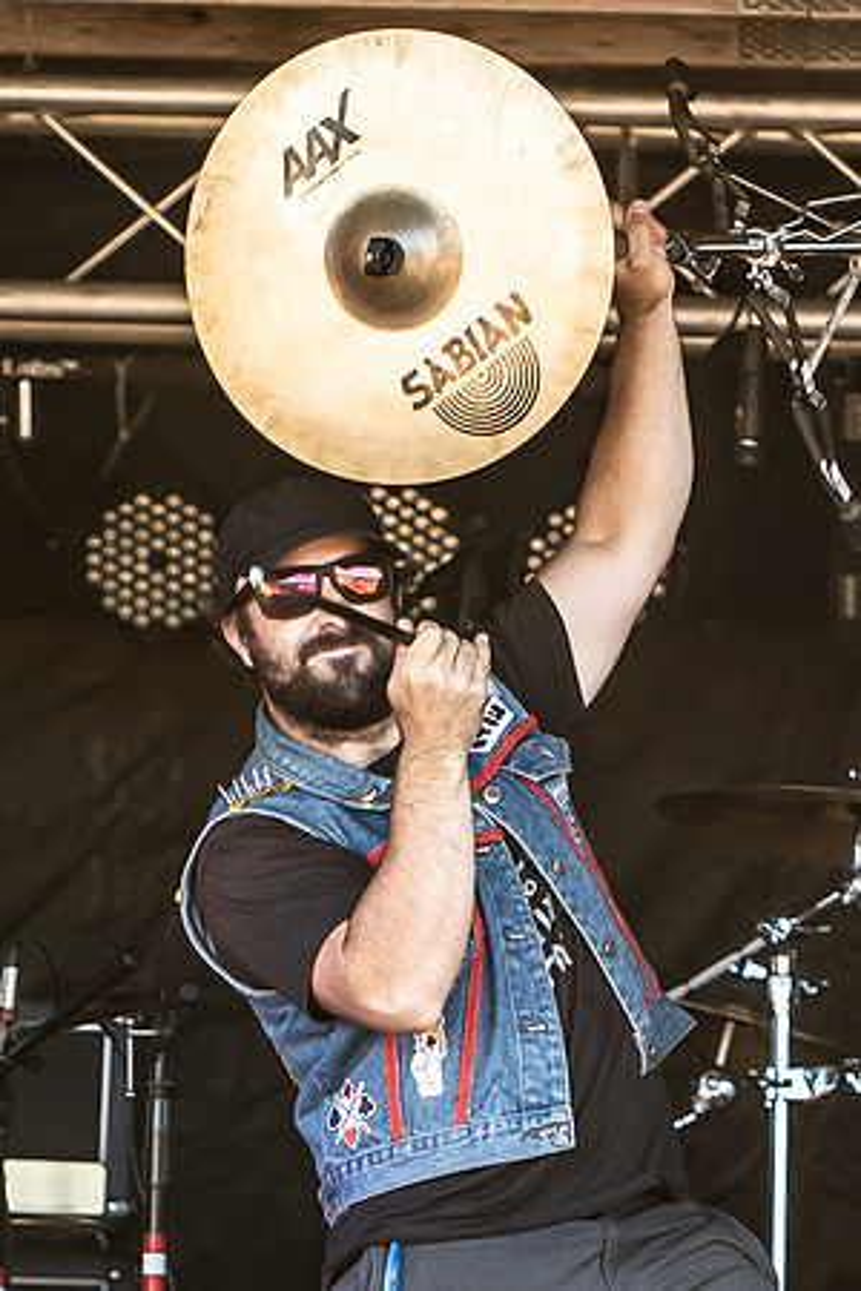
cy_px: 1051
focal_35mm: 436
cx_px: 428
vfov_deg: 4.7
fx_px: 15637
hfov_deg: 3.2
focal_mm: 135
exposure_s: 1/800
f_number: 2.8
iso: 500
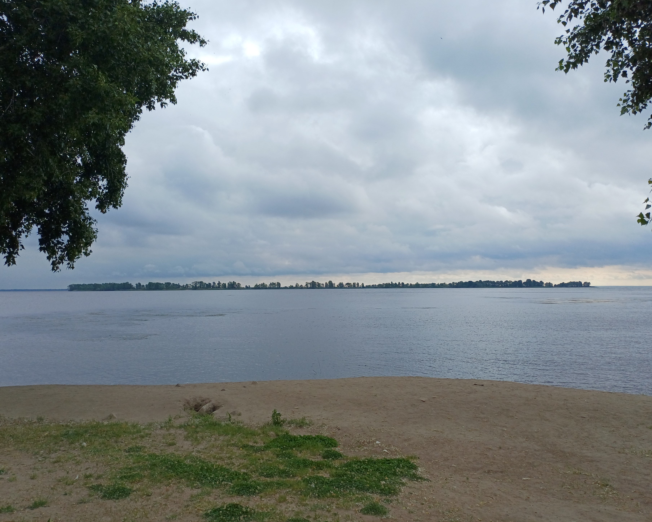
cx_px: 320
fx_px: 521
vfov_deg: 53.2
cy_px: 253
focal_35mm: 27
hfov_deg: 64.1
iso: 50
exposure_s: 1/1565
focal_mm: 4.65
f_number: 1.8
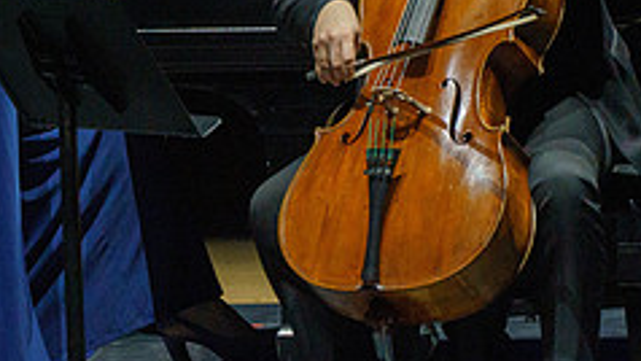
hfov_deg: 2.2
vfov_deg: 1.2
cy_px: -87
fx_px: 16746
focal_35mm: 985
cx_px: -126
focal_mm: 348
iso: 4000
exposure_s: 1/250
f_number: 10
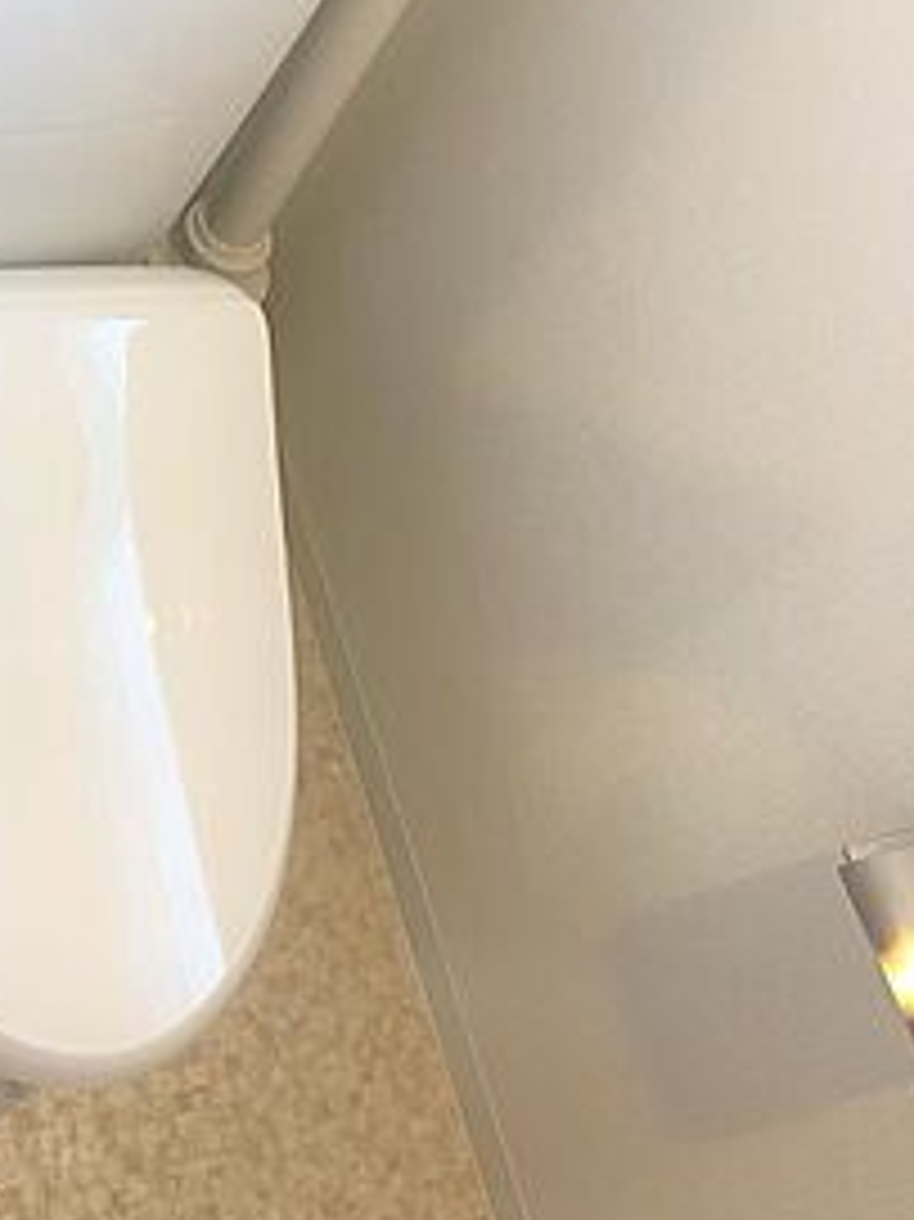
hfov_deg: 32.2
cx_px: 218
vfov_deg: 41.9
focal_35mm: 44
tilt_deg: -50.2
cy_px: 338
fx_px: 1550
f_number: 1.8
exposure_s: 1/33
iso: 25
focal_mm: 4
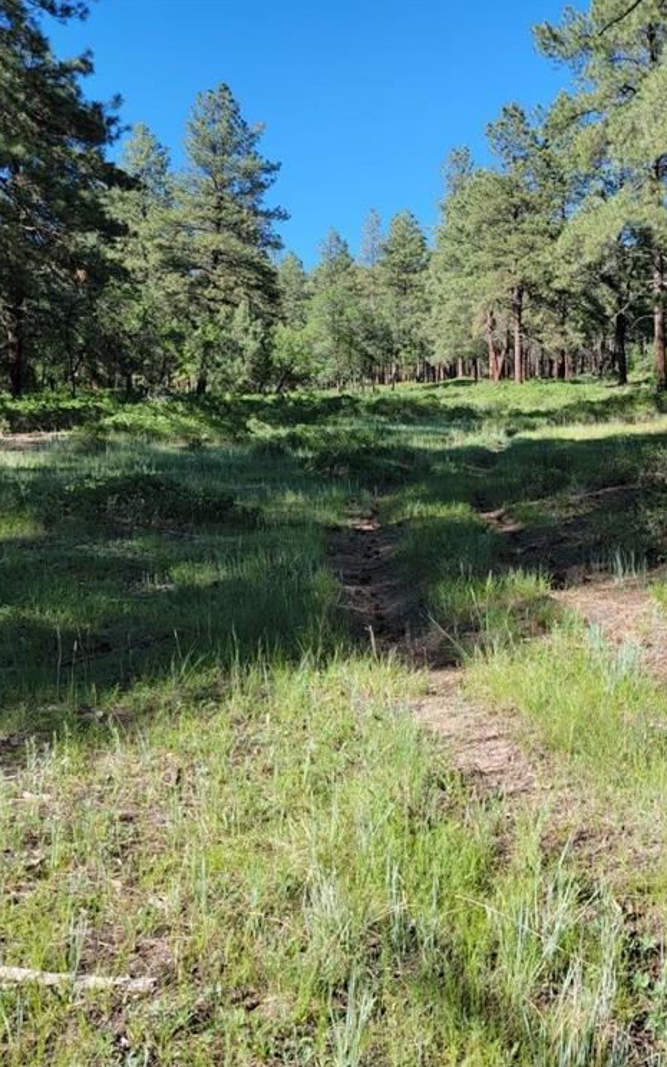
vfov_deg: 55.3
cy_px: 546
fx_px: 1018
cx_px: 486
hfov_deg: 35.6
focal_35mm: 35
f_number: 1.8
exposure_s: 1/341
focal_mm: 6.7
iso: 16
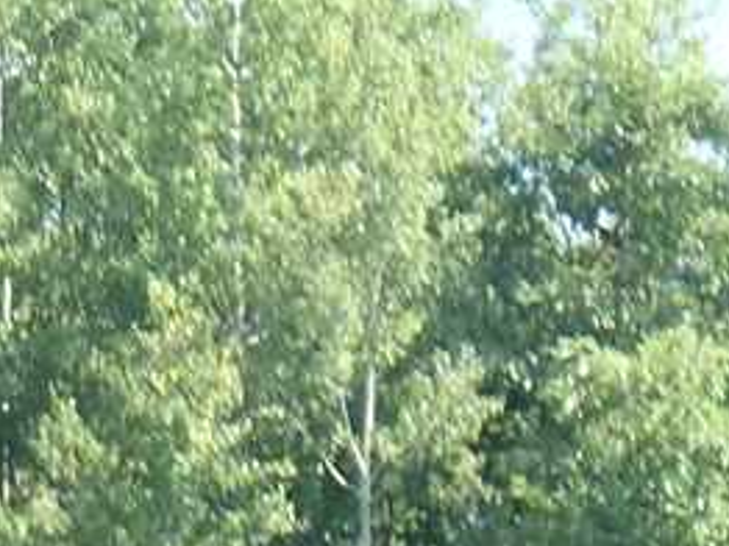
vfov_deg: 3.0
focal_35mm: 489
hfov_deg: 4.0
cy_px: -228
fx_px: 10289
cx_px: 1194
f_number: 4.9
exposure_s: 1/200
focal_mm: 18
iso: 200
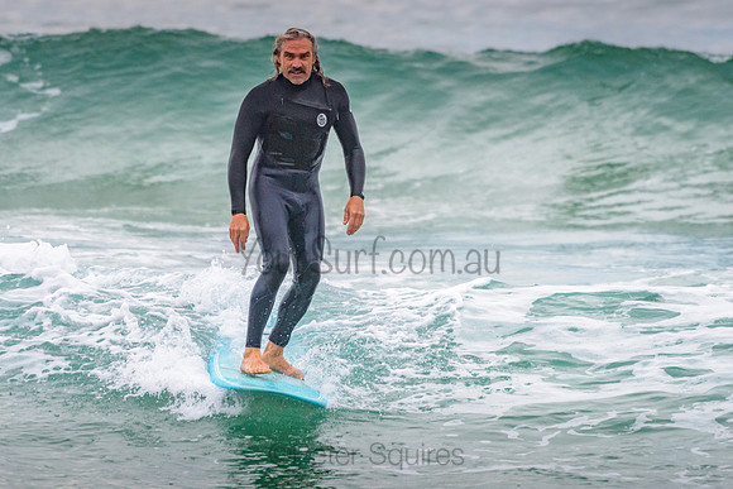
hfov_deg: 4.4
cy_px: 268
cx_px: 331
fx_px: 9483
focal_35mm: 466
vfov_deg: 3.0
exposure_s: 1/1250
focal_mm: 380
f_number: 5.6
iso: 900
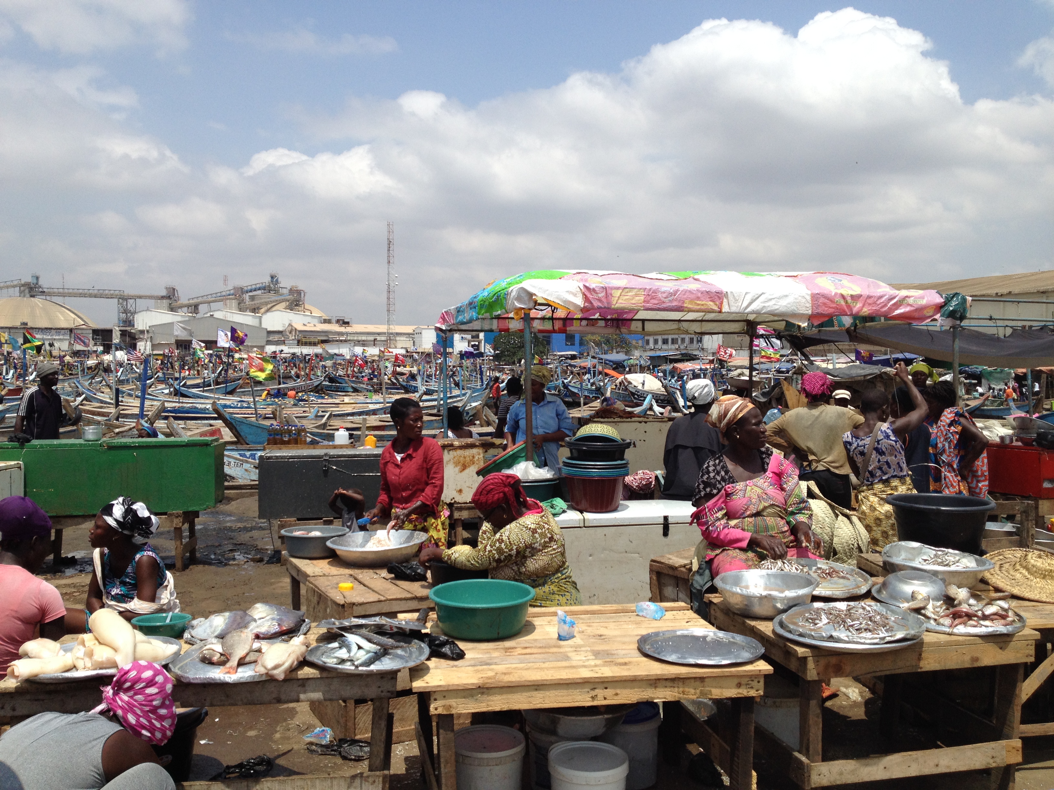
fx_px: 1066
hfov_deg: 52.6
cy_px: 395
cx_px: 527
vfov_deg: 40.7
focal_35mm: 35
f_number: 2.4
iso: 50
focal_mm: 4.28
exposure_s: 1/2404
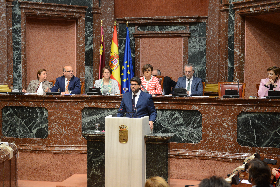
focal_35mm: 62
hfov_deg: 32.4
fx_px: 482
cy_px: 94
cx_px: 140
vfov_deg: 21.9
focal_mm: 62
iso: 1600
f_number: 3.5
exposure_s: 1/60
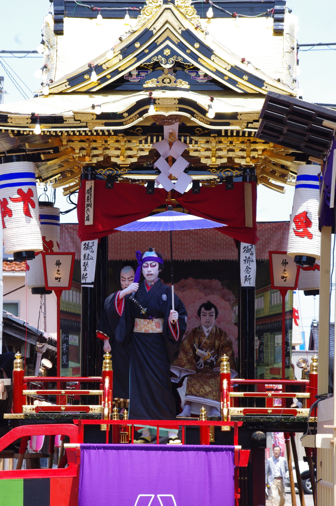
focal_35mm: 162
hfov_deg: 8.5
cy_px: 253
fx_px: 2273
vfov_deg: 12.7
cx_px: 168
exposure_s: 1/250
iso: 400
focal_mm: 107.5
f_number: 11
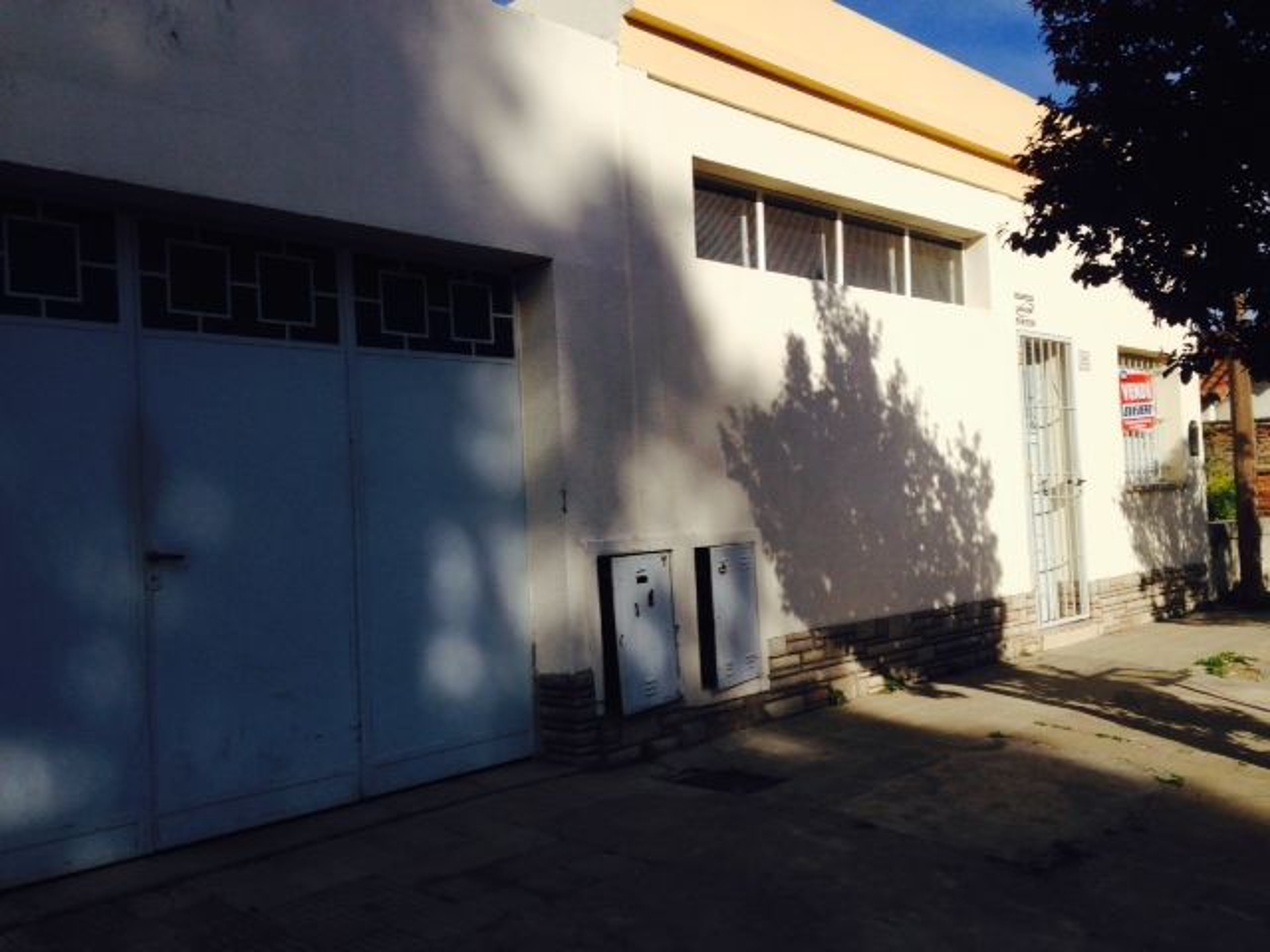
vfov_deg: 42.9
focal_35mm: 33
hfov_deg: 55.4
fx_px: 1211
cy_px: 476
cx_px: 635
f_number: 2.4
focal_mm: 4.12
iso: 50
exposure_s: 1/2857
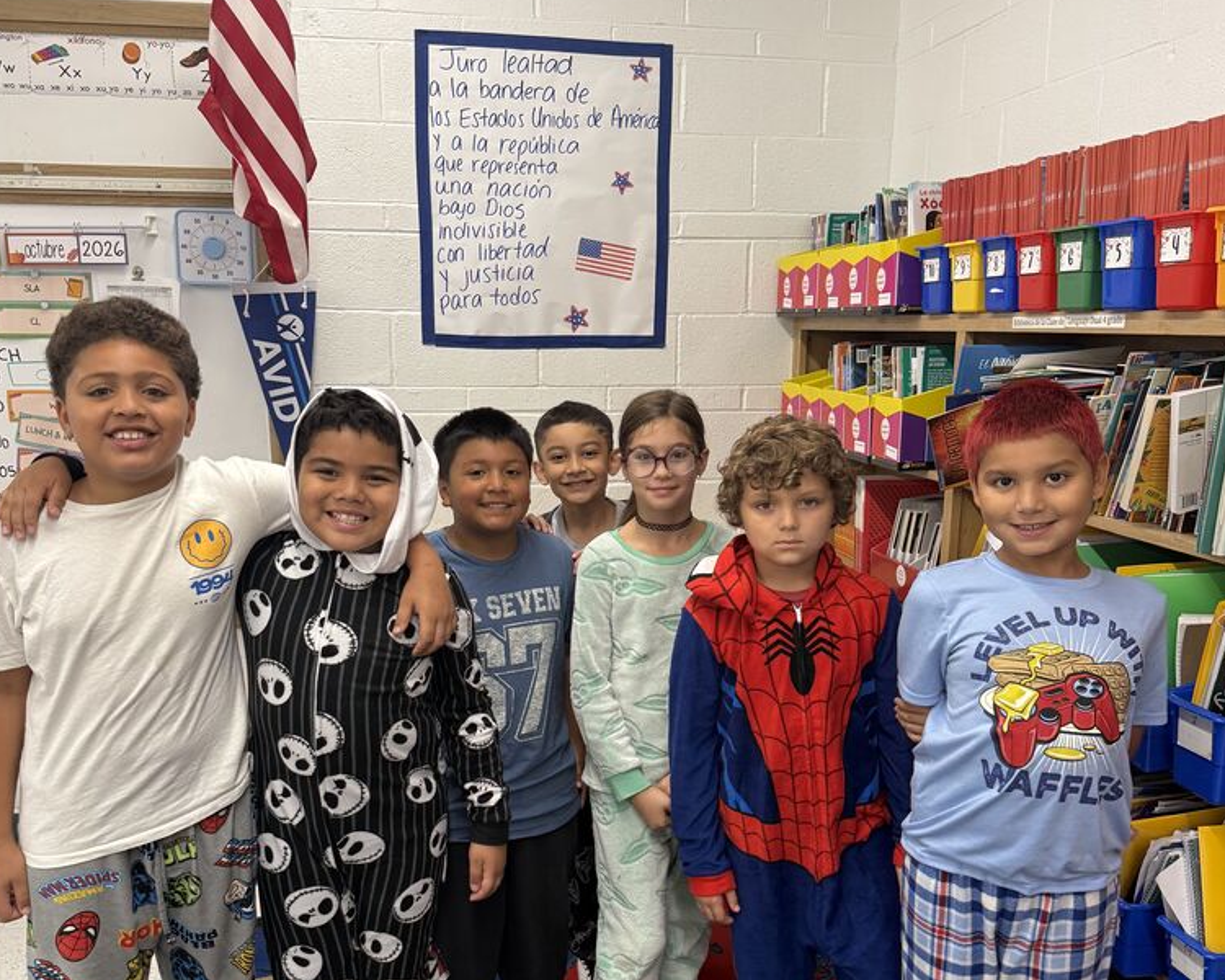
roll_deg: -0.7
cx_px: 608
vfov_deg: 45.6
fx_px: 1160
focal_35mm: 32
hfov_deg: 55.7
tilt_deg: -11.0
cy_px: 577
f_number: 1.78
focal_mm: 6.76
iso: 200
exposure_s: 1/90
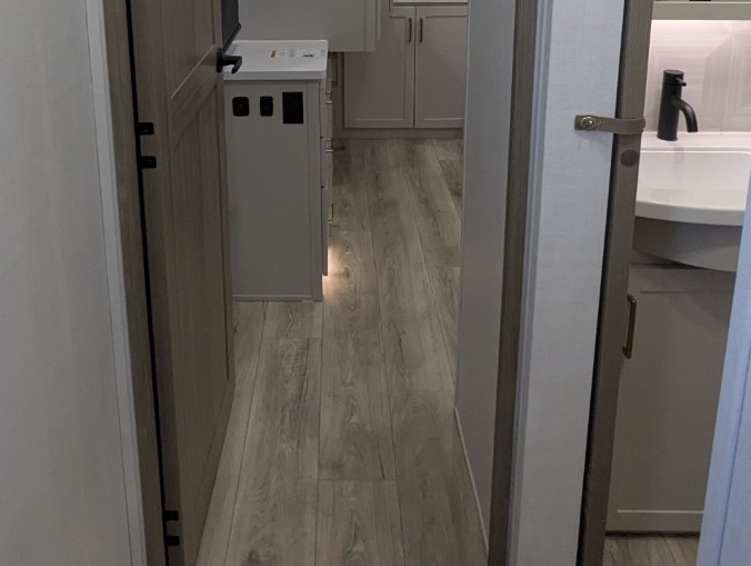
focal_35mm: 33
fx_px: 717
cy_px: 42
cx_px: 328
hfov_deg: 55.1
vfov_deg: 39.5
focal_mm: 2.35
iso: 662
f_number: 2.2
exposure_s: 1/183
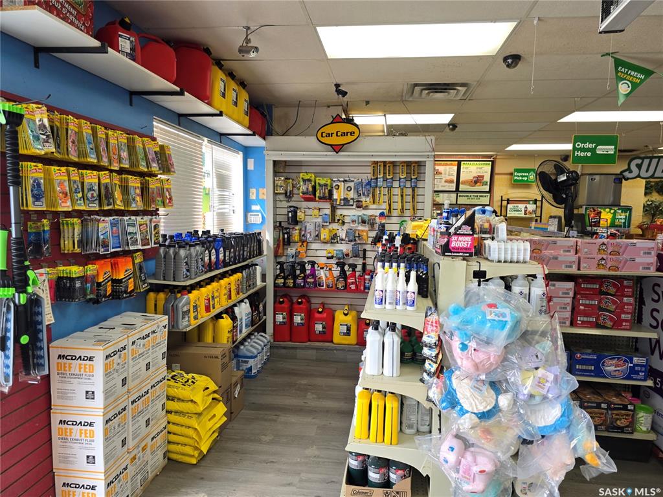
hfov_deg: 73.9
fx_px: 441
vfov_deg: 58.9
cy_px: 248
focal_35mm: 23
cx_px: 332
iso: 80
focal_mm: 6.3
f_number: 1.7
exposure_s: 1/120
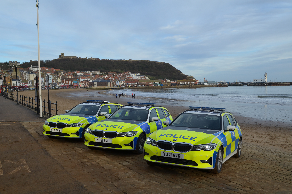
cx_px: 146
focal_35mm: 36
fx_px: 291
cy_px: 97
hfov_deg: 53.2
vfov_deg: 36.7
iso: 200
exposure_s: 1/250
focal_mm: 24
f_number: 8
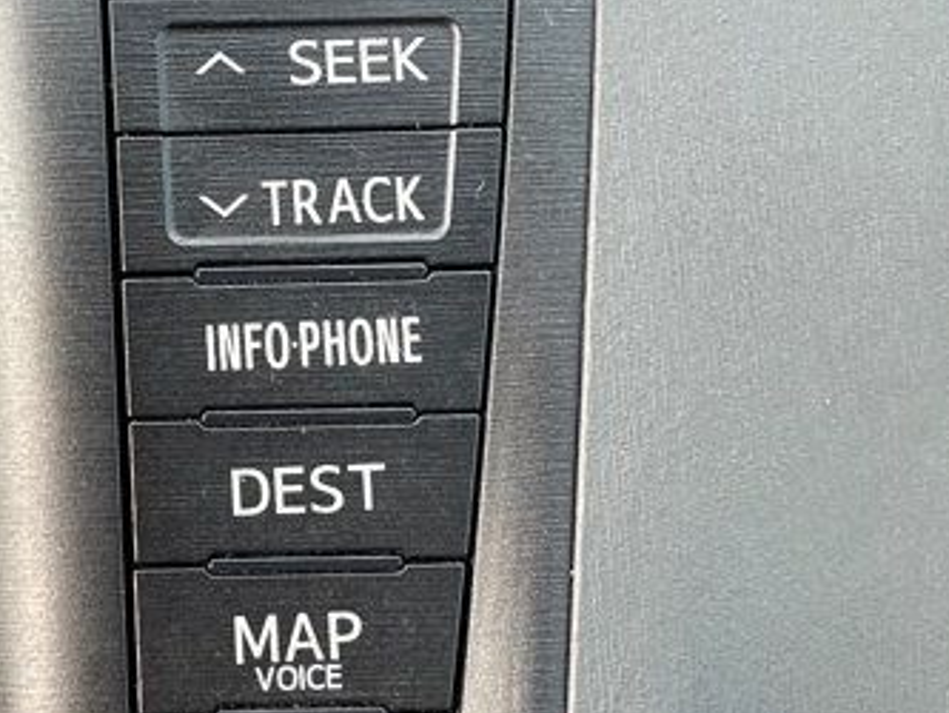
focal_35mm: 80
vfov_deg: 18.4
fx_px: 2194
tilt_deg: -29.4
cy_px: 345
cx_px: 171
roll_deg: +3.0
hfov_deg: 24.0
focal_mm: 4.2
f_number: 1.6
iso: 40
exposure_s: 1/151
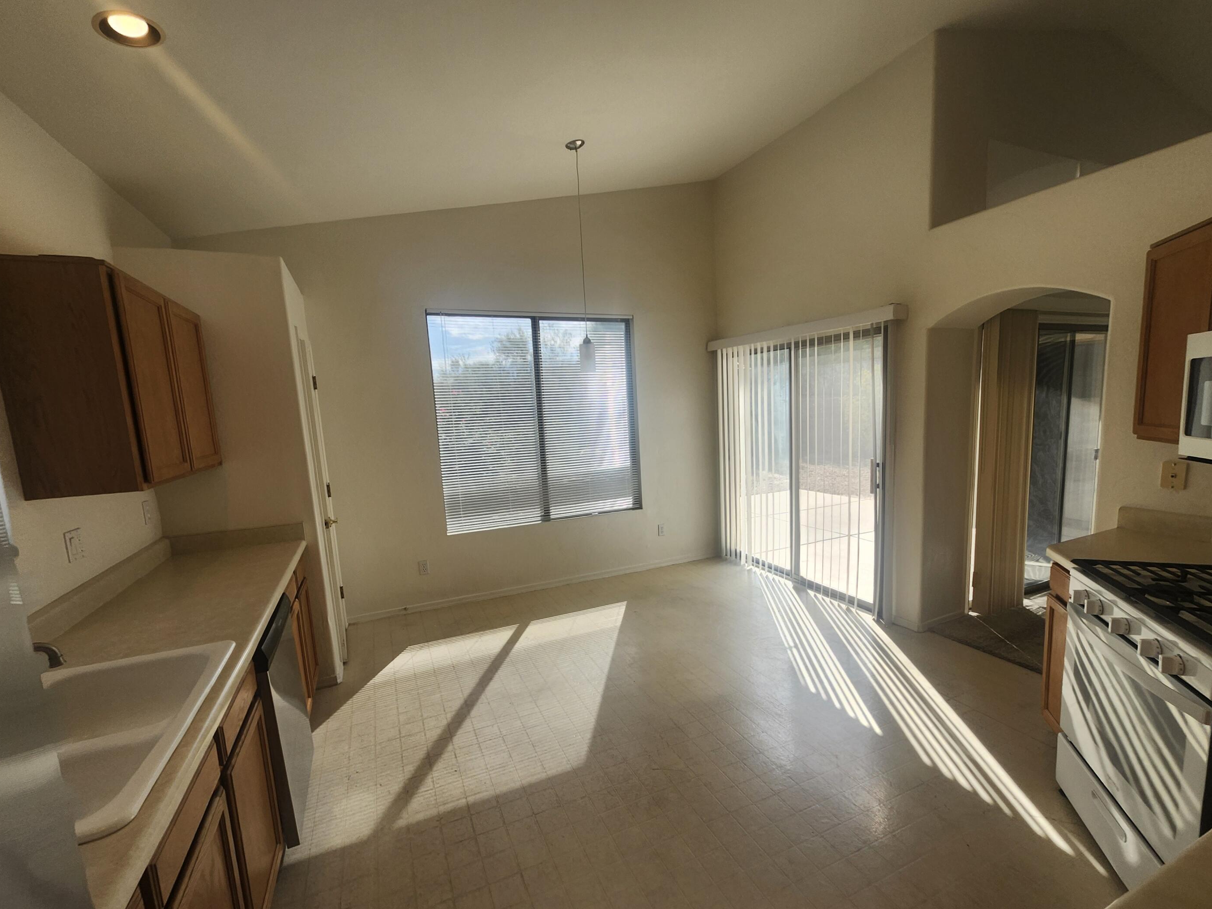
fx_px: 490
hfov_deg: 102.1
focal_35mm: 14
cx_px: 606
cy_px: 482
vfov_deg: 85.6
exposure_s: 1/304
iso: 40
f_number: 2.2
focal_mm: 1.74
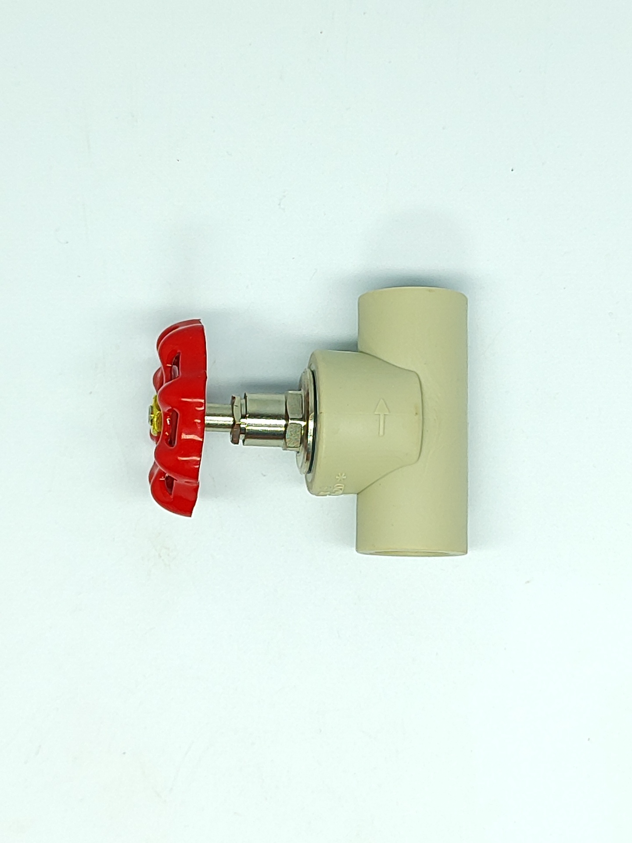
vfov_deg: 71.6
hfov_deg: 56.8
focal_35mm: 24
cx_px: 316
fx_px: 584
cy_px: 422
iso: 200
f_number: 1.89
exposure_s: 1/200
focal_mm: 5.89
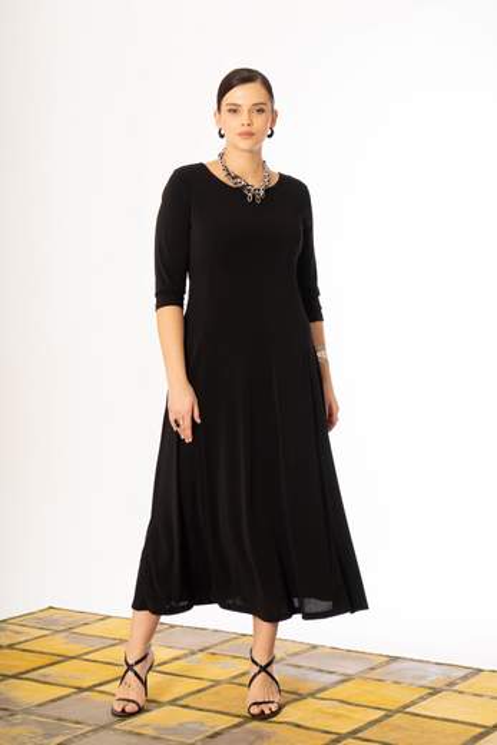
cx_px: 248
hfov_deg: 19.5
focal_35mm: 70
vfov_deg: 28.8
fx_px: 1449
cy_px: 372
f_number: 8
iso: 200
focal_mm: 70
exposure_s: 1/160
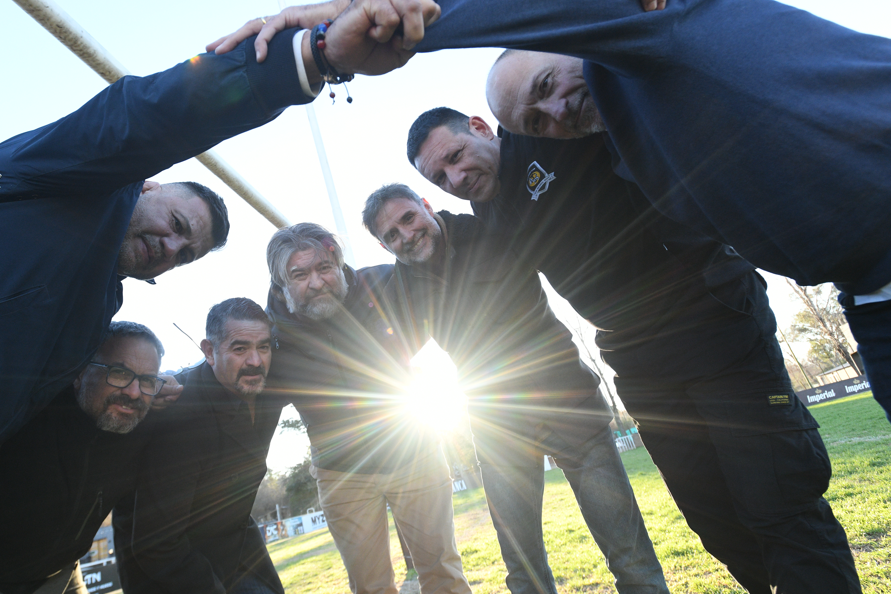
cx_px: 364
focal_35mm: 22
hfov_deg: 77.8
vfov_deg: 57.2
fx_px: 544
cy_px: 289
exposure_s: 1/500
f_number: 4.5
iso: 1250
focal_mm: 17
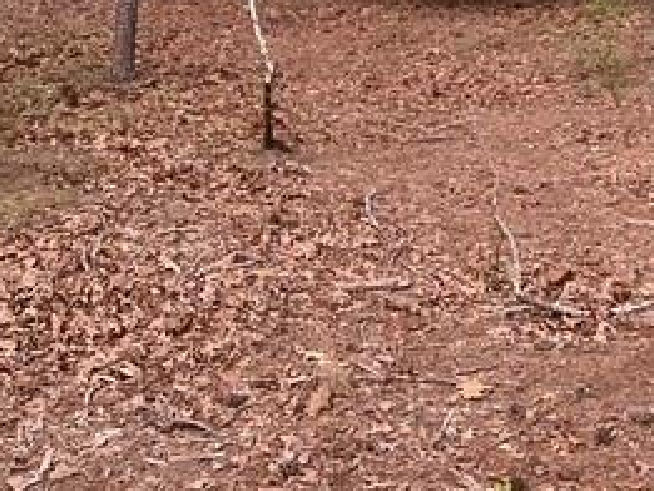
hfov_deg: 27.4
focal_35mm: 71
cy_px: -93
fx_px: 1342
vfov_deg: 19.6
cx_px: 376
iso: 20
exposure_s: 1/158
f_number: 1.8
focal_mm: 3
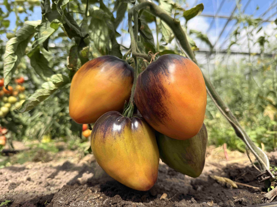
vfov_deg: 56.8
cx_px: 138
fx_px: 192
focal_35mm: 24
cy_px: 104
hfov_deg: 71.6
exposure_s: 1/1901
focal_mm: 6.8
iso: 80
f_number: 1.8
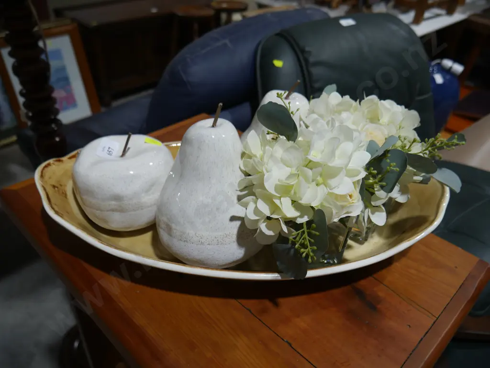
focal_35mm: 28
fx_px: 397
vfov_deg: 49.8
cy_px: 184
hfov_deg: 63.4
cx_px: 245
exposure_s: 1/100
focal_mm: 14
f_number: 3.5
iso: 200
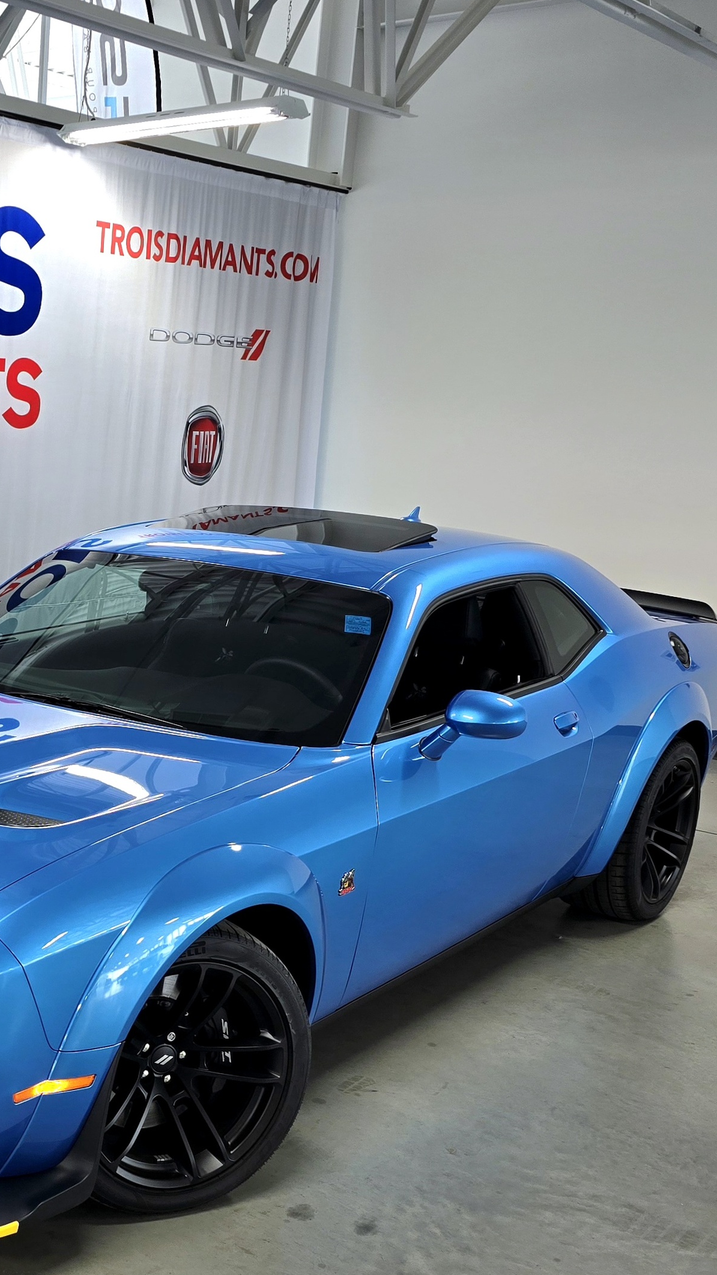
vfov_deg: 58.0
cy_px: 646
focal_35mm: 34
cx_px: -17
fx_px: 1149
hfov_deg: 31.7
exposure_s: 1/120
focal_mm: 6.3
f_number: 1.7
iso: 50
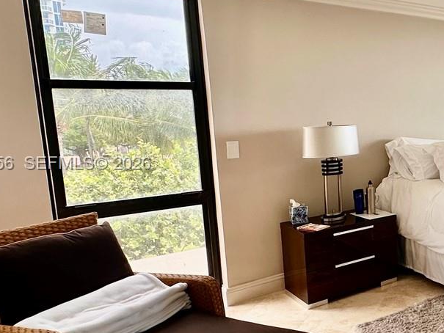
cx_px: 509
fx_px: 475
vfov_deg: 38.7
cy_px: 164
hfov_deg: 39.2
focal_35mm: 37
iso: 40
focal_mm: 2.22
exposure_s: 1/153
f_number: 2.2
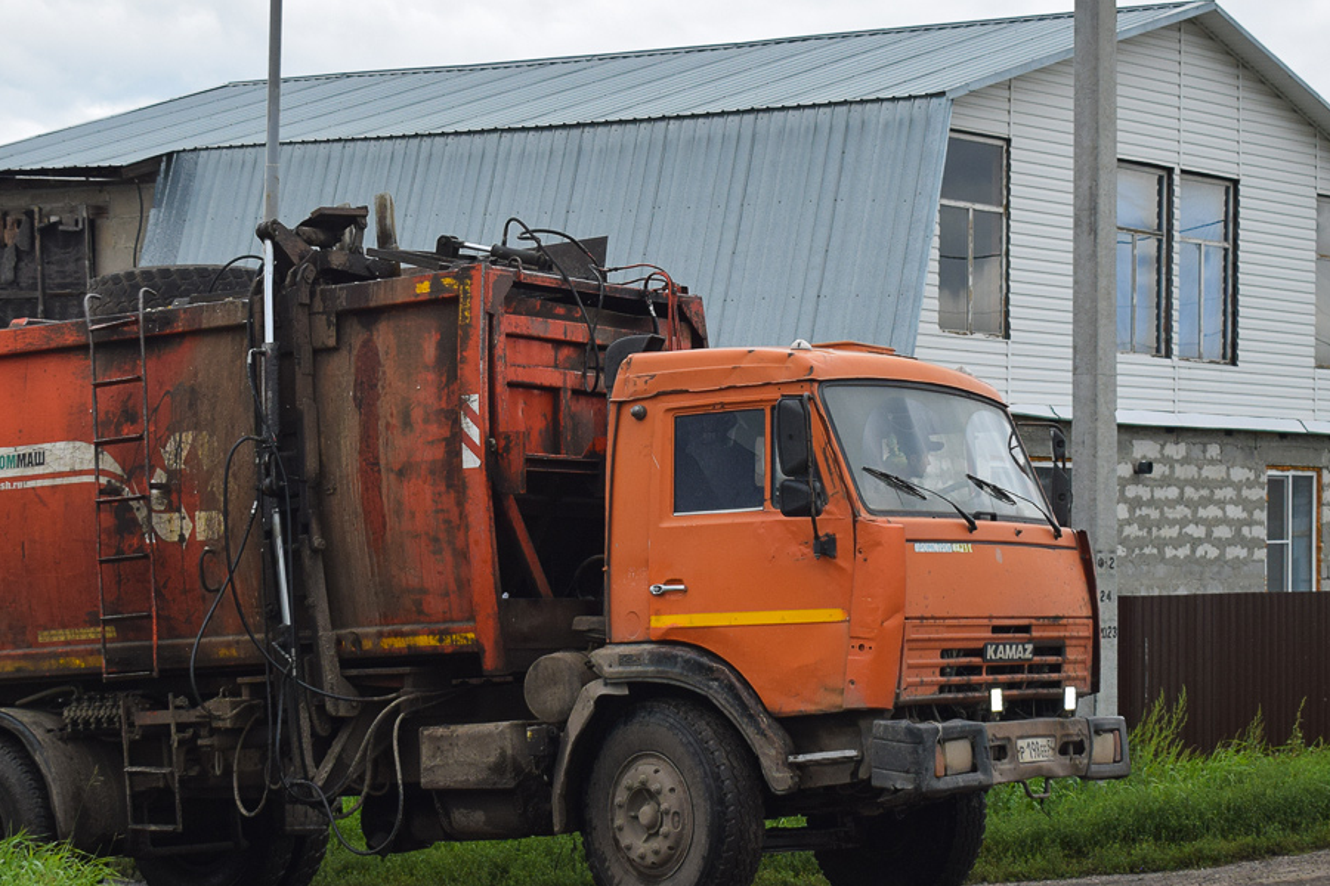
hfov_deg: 27.9
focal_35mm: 72
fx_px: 2660
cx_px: 470
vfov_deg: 18.9
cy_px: 447
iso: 400
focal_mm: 36
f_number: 5.6
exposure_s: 1/500
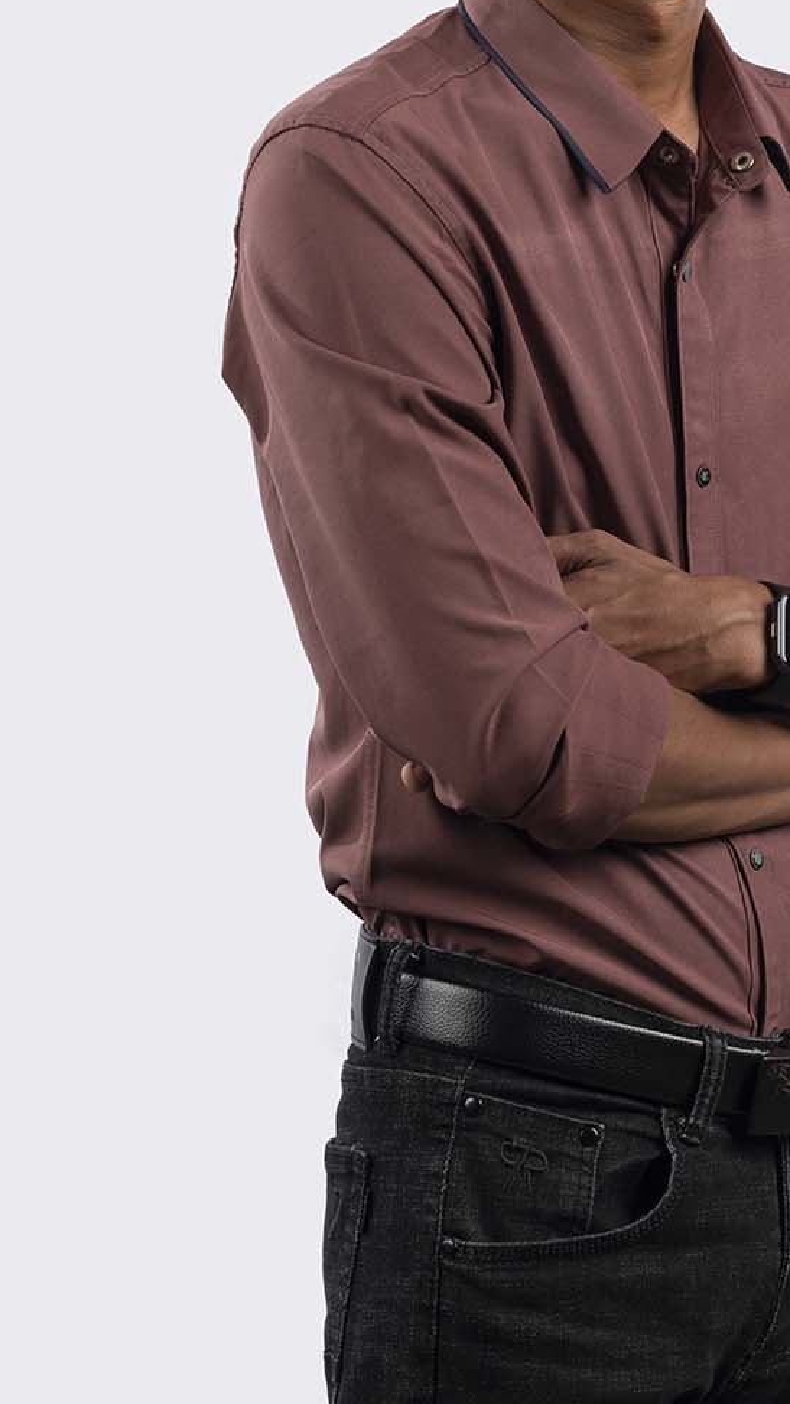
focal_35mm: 163
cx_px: 640
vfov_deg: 13.2
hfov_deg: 7.4
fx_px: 6068
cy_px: 399
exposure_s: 1/250
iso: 100
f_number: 10
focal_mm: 105
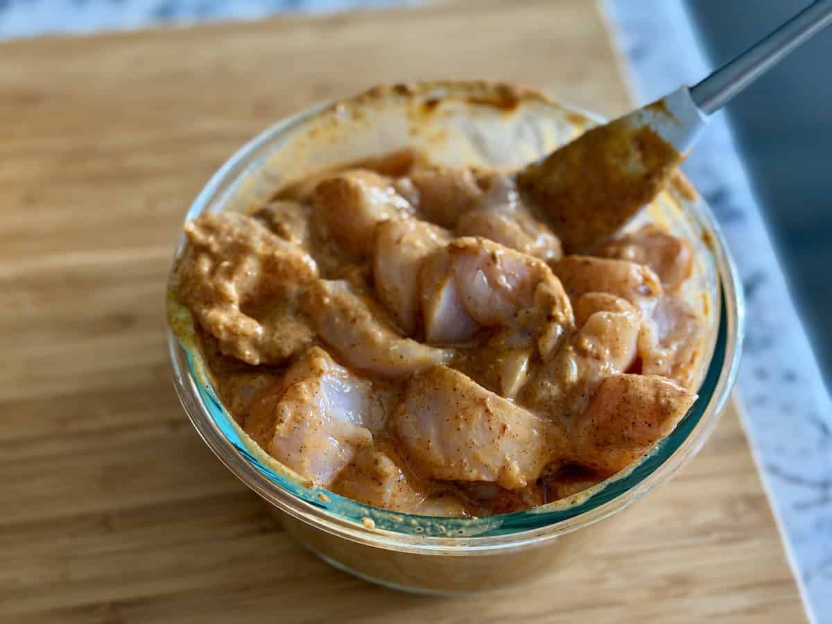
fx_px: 1154
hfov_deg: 39.7
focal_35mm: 48
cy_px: 312
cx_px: 416
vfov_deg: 30.3
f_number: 1.8
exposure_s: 1/60
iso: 200
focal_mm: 6.8
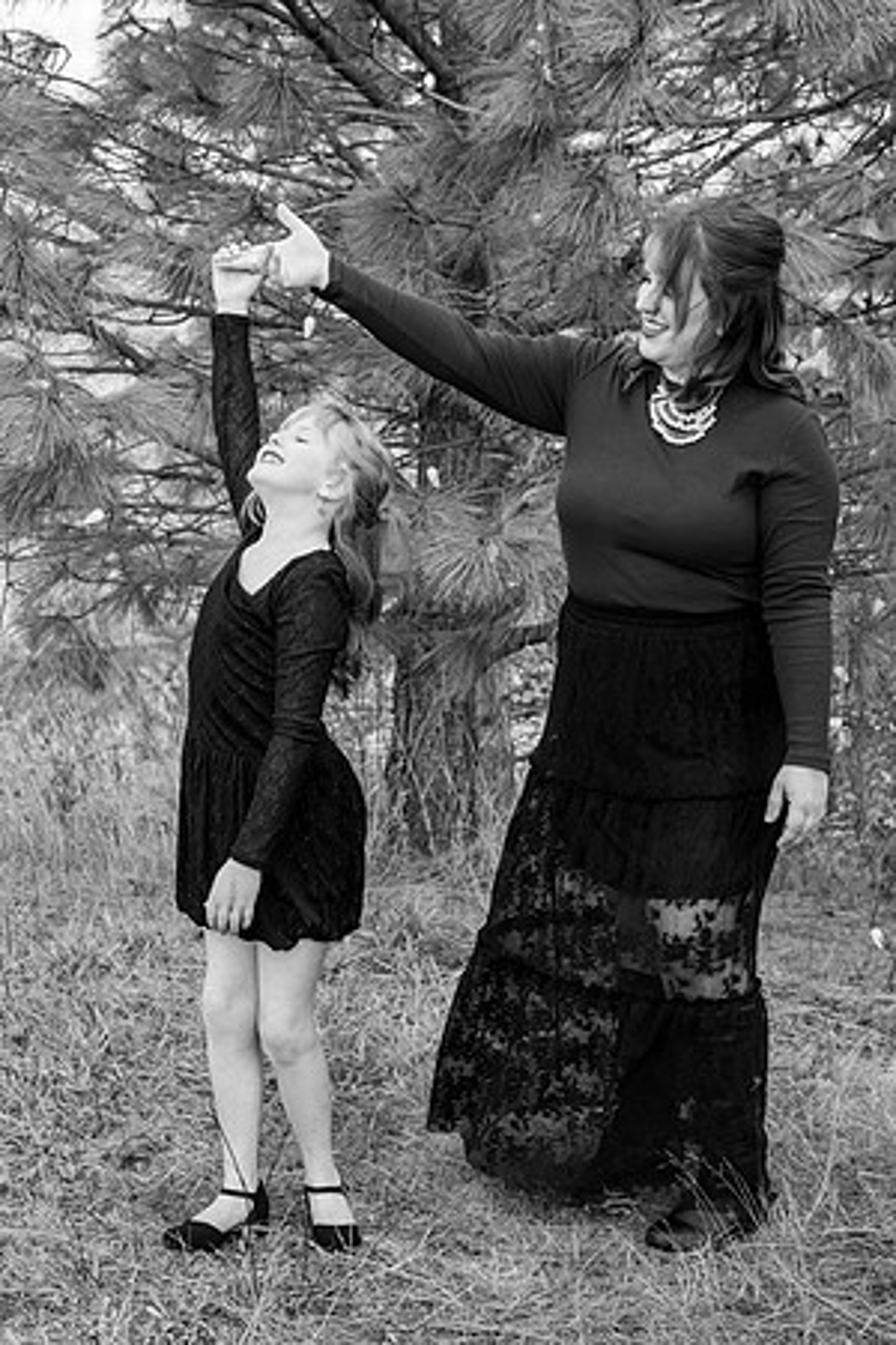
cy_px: 672
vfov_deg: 35.1
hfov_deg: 23.8
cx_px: 448
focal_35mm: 57
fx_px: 2128
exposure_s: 1/320
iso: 400
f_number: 5
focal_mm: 38
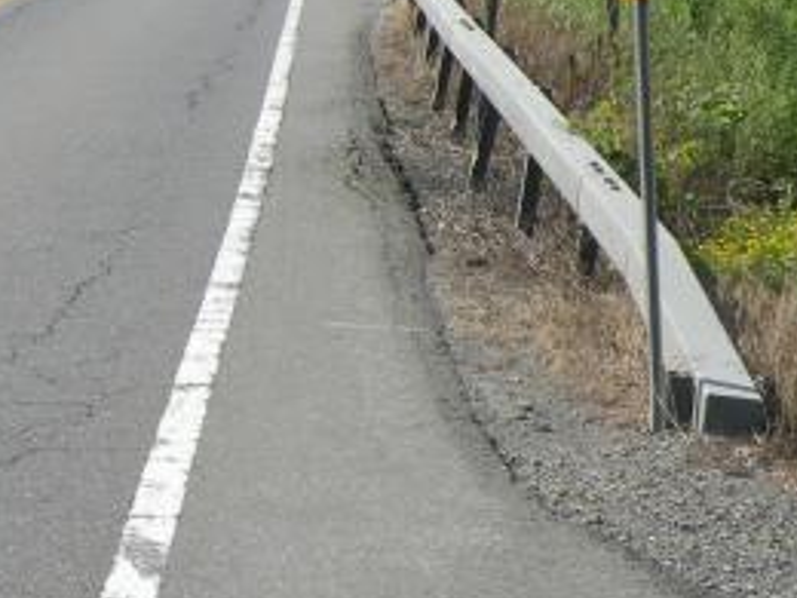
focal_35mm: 125
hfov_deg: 15.5
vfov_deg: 11.7
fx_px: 2878
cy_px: 11
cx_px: 18
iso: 64
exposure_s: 1/202
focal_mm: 9.8
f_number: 6.3
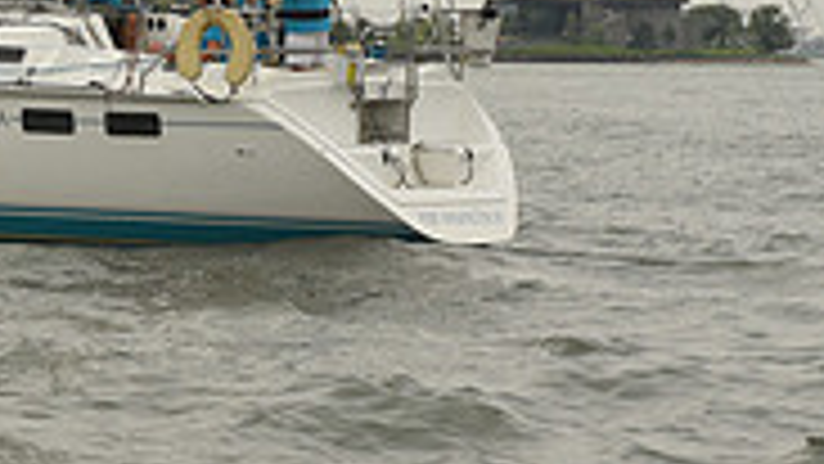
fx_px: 5092
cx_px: -38
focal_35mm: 233
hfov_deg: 9.2
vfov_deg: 5.0
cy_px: -820
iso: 250
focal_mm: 70
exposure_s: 1/640
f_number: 13
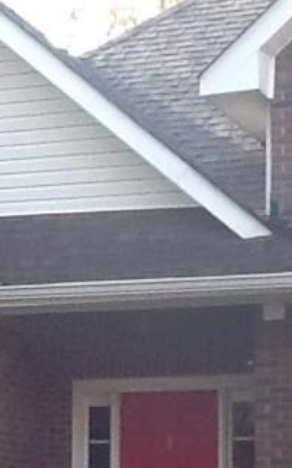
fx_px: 1771
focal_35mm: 139
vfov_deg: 14.7
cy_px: 512
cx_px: 166
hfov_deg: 9.4
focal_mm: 2.03
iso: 64
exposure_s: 1/120
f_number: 2.4
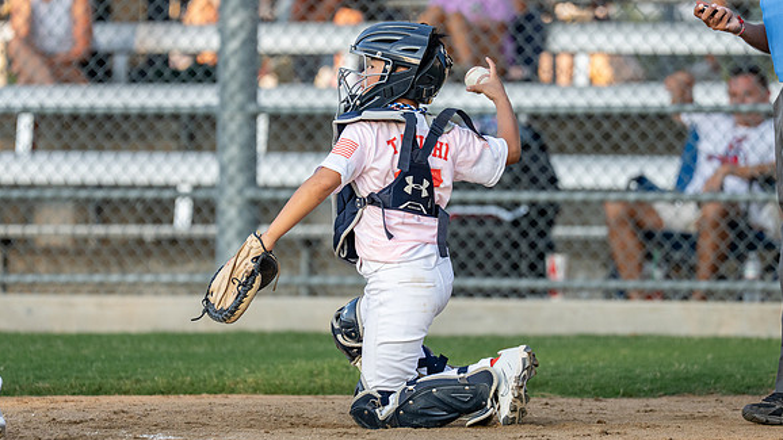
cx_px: 405
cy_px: 218
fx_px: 6602
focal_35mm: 318
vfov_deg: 3.8
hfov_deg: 6.8
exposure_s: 1/2500
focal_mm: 200
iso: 640
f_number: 2.8
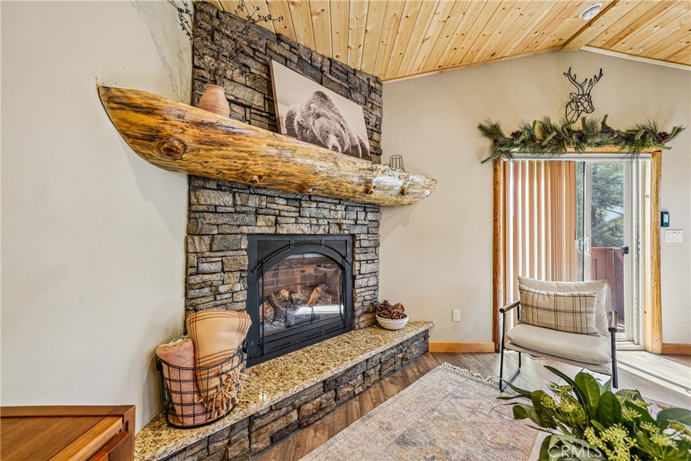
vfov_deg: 81.2
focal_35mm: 14
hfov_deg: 104.2
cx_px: 346
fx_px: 269
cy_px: 230
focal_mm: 14
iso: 400
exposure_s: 1/6
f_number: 8
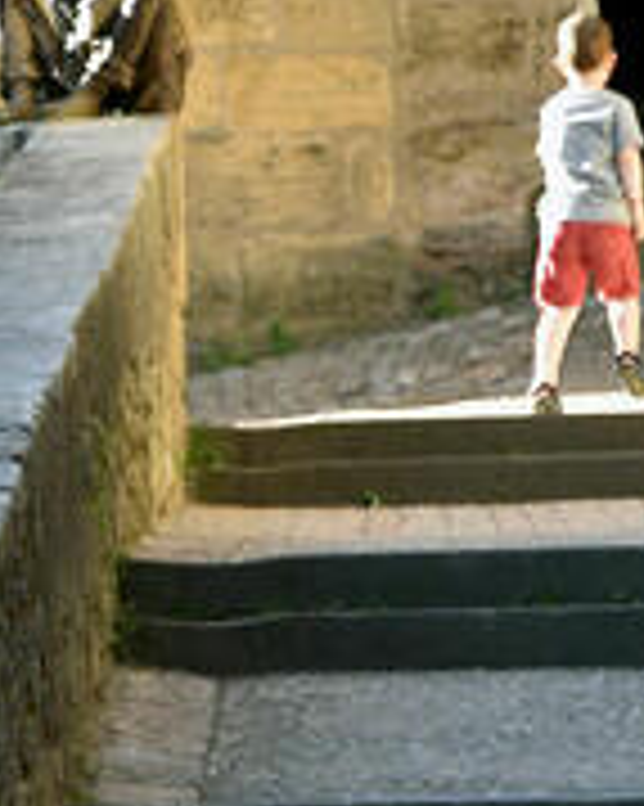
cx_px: -223
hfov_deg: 4.7
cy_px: 648
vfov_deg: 5.9
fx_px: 7869
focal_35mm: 330
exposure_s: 1/160
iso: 1000
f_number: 10
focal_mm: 105
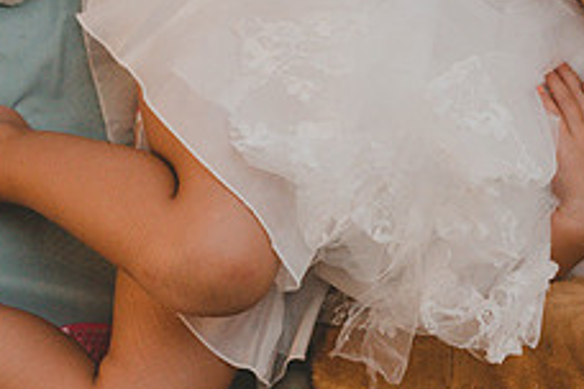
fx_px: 1298
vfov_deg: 17.0
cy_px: 143
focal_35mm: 80
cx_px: 315
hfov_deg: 25.4
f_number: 4
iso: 5600
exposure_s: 1/60
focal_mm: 30
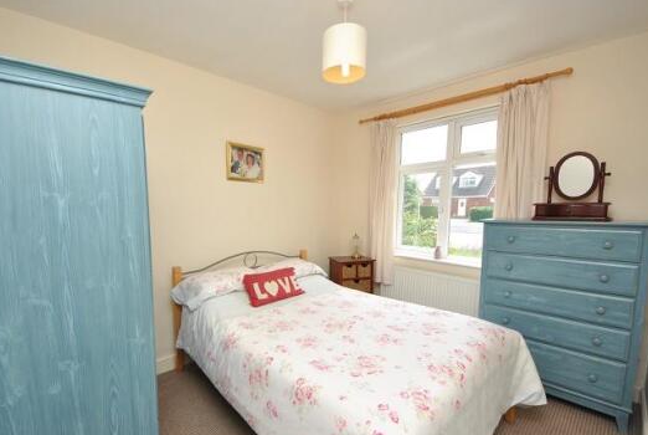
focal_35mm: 15
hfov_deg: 100.0
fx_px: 270
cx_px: 296
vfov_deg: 77.3
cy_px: 239
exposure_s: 1/125
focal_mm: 8
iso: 160
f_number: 5.6
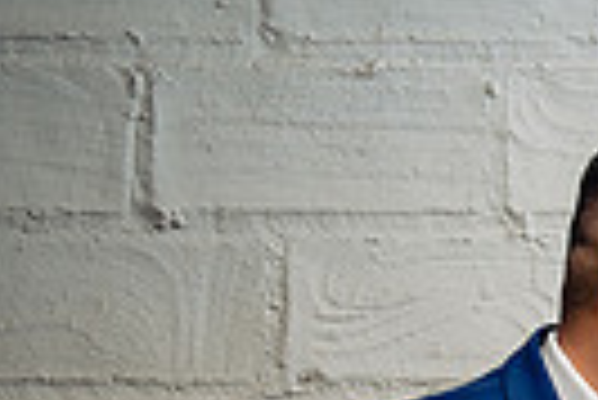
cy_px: 404
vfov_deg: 6.8
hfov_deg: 10.0
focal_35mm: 201
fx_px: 3342
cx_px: 823
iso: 320
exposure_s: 1/160
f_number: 8
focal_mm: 44
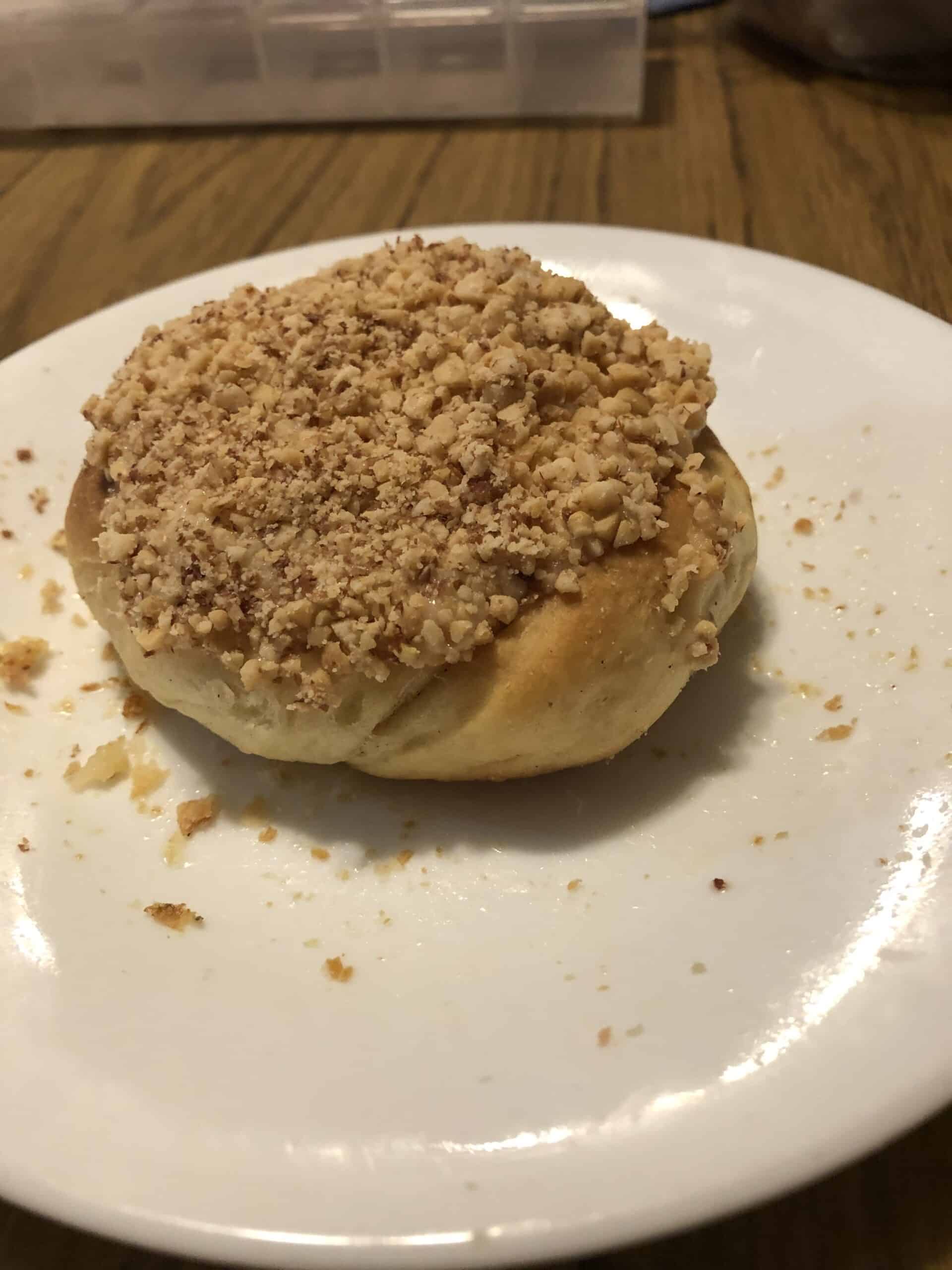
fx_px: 1027
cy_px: 635
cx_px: 476
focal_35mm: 28
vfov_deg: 63.4
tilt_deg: -46.7
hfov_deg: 49.7
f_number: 1.8
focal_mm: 3.99
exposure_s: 1/15
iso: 50
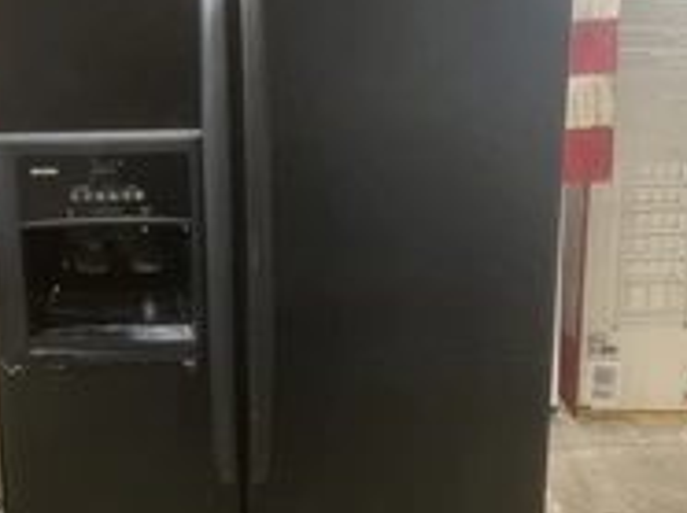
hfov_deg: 34.2
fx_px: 1110
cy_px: 269
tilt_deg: -14.3
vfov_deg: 26.0
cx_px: 266
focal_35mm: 56
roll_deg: +2.4
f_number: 1.6
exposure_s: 1/60
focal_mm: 5.1
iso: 250
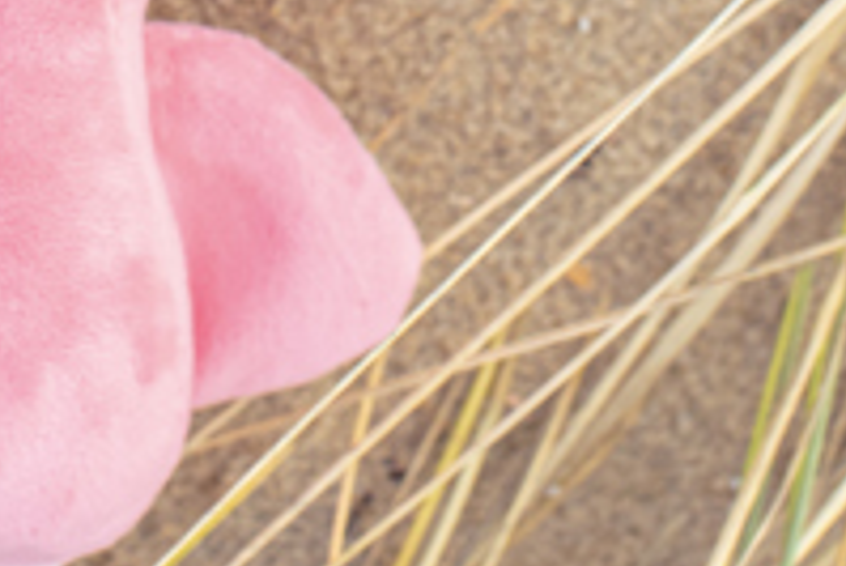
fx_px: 4727
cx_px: 115
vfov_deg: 6.7
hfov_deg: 10.2
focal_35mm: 201
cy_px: -515
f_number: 6.3
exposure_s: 1/640
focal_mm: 50
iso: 800
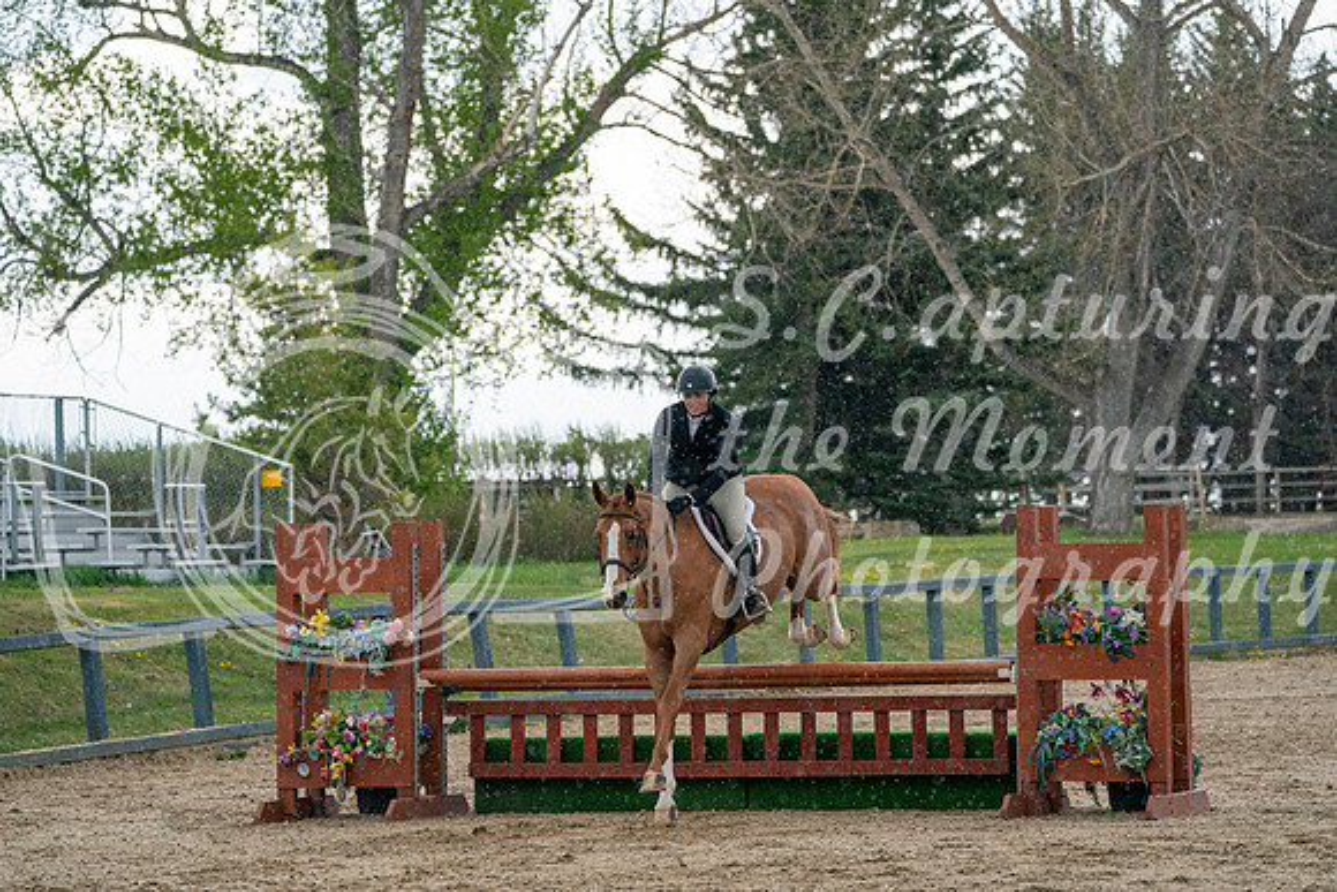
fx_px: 6649
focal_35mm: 179
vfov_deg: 7.7
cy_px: 446
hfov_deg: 11.5
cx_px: 668
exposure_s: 1/1250
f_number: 5.6
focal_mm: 179
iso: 1600
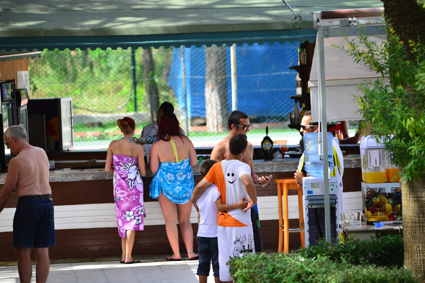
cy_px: 142
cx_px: 212
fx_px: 4132
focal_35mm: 350
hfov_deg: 5.9
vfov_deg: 3.9
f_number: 6
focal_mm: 350
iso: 200
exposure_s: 1/125
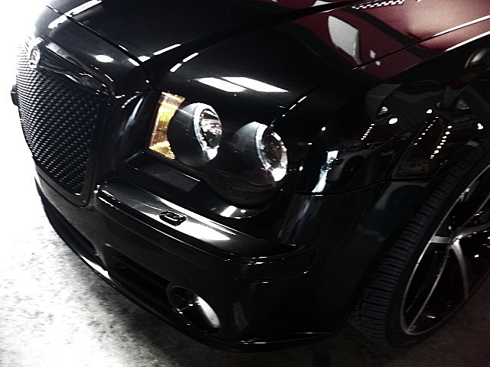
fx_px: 510
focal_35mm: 36
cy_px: 184
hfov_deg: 51.4
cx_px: 245
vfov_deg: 39.7
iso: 800
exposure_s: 1/13
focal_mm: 6.3
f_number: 2.8
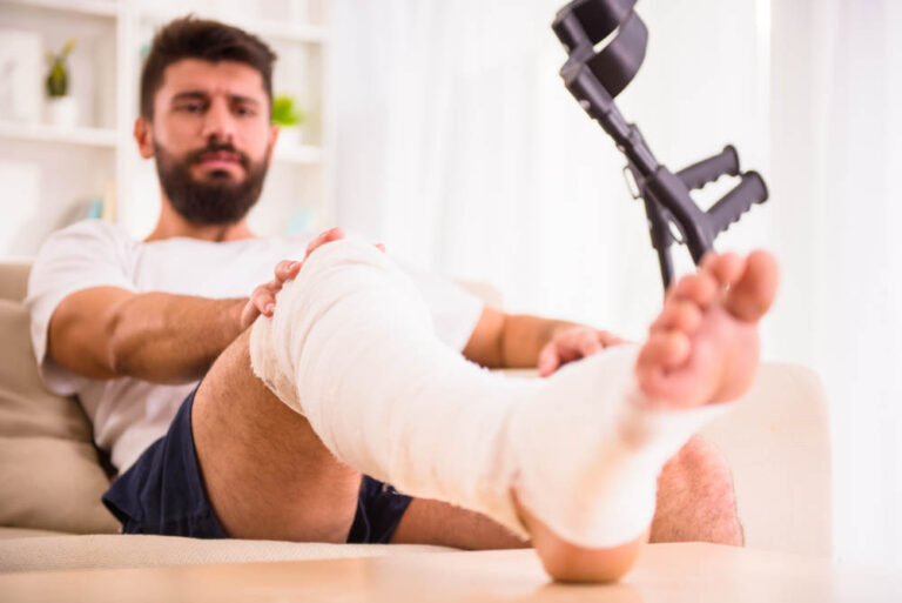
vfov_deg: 20.6
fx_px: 1655
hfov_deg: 30.5
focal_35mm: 66
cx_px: 451
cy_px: 302
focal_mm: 66
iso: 320
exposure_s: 1/500
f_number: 2.8
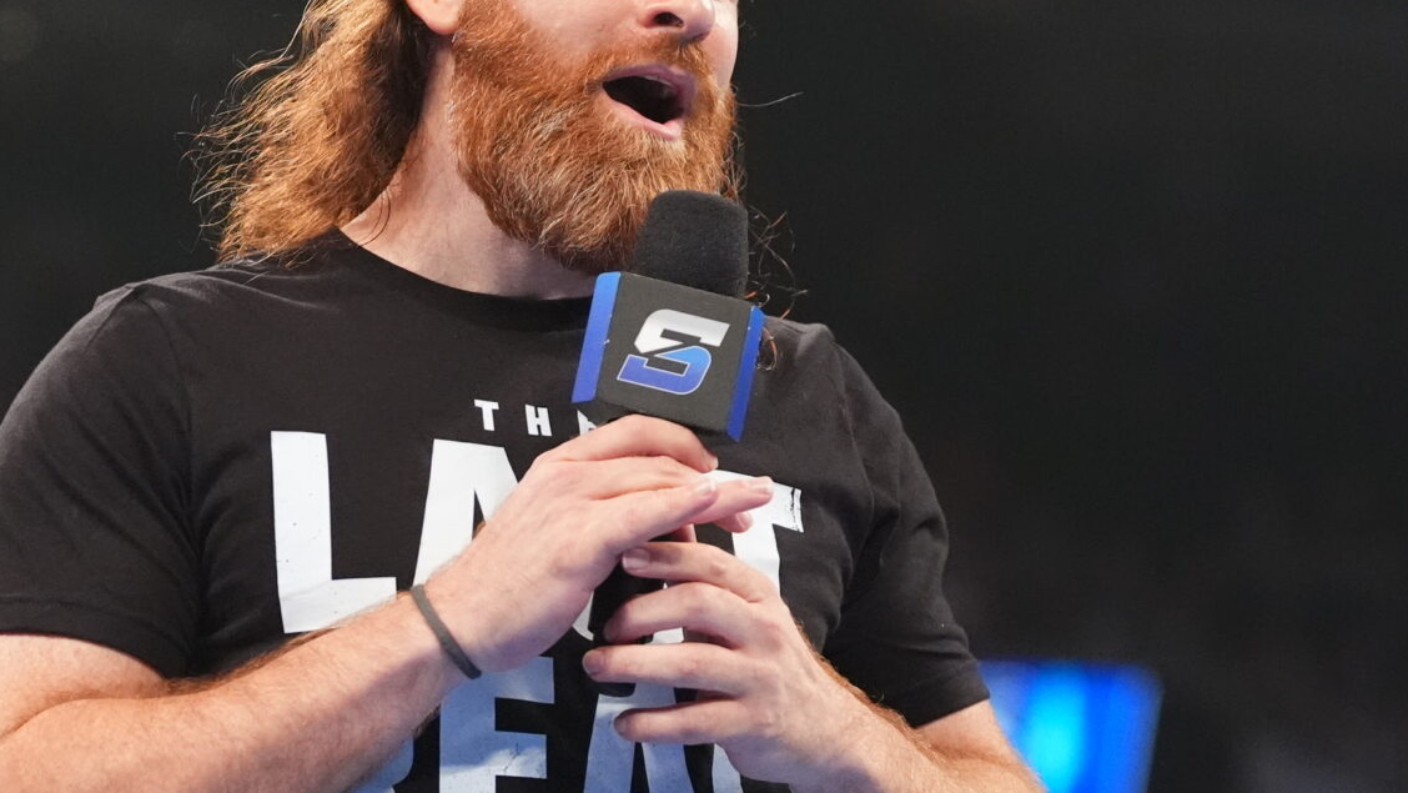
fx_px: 8439
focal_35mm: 226
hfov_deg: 9.5
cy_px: 601
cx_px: 738
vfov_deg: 5.4
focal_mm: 95
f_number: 2.8
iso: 6400
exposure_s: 1/800
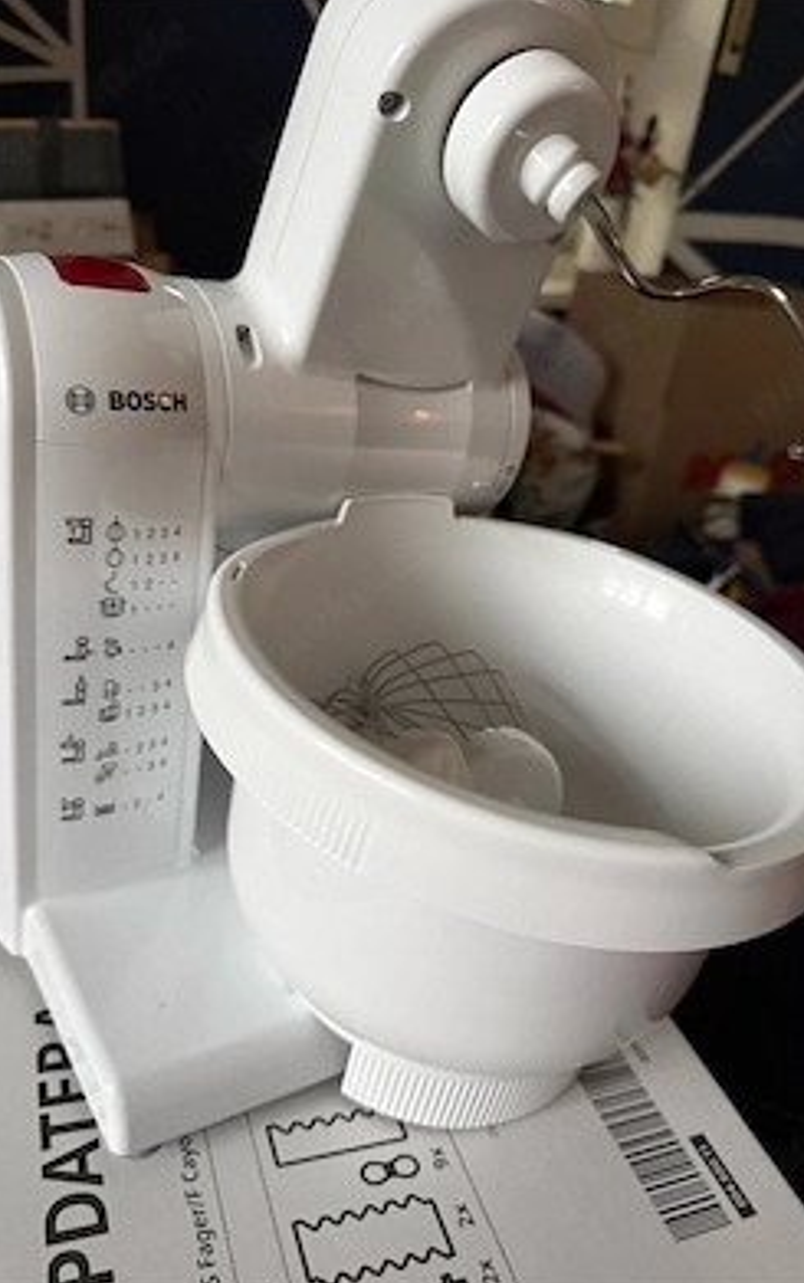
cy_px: 640
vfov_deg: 70.4
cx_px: 413
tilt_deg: -27.4
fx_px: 910
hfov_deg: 47.7
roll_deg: -10.9
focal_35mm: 26
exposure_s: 1/50
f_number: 1.78
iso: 800
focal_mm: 6.76
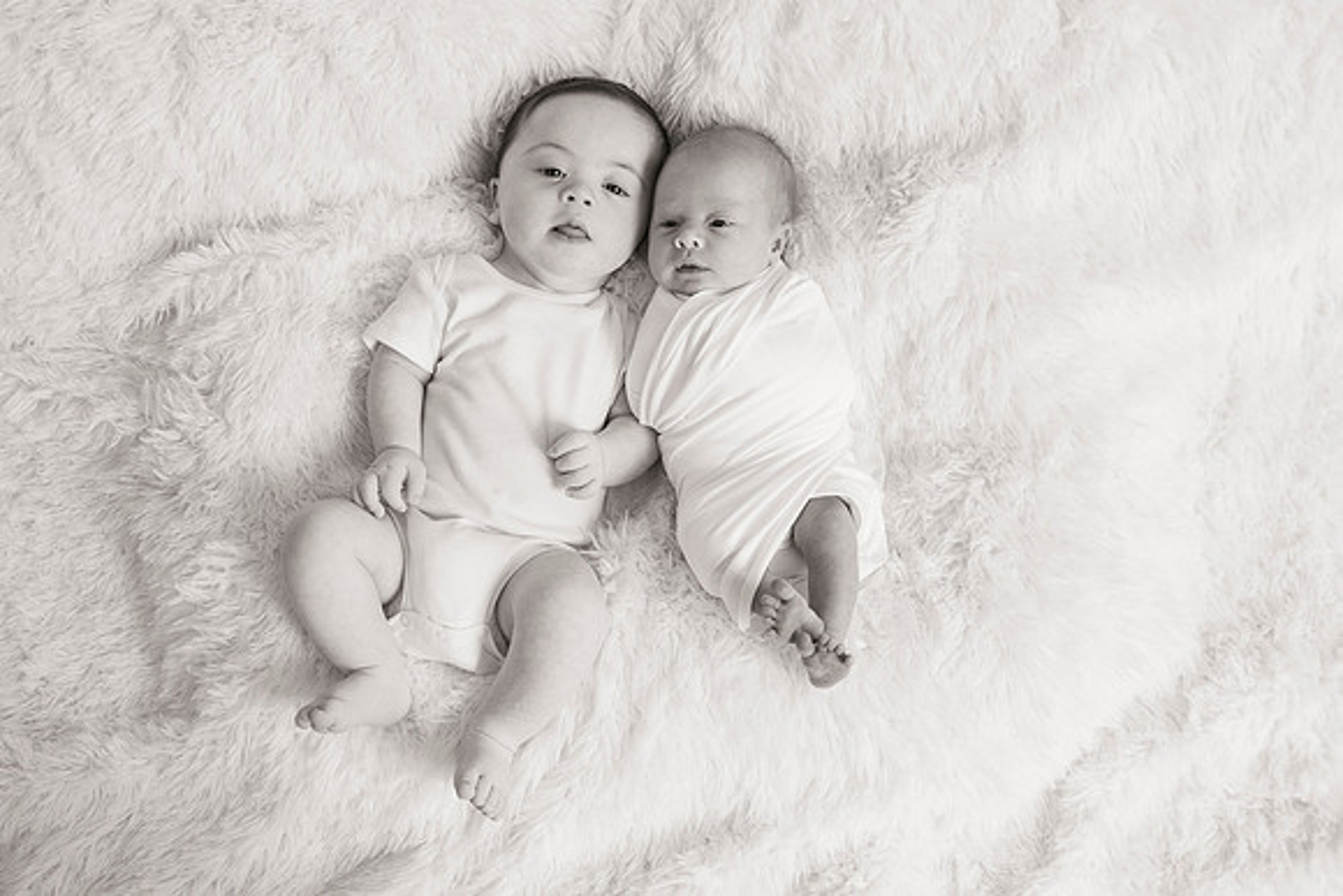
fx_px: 1381
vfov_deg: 35.9
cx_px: 612
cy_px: 488
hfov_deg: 51.8
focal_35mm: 37
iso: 320
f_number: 4
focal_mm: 34
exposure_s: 1/160
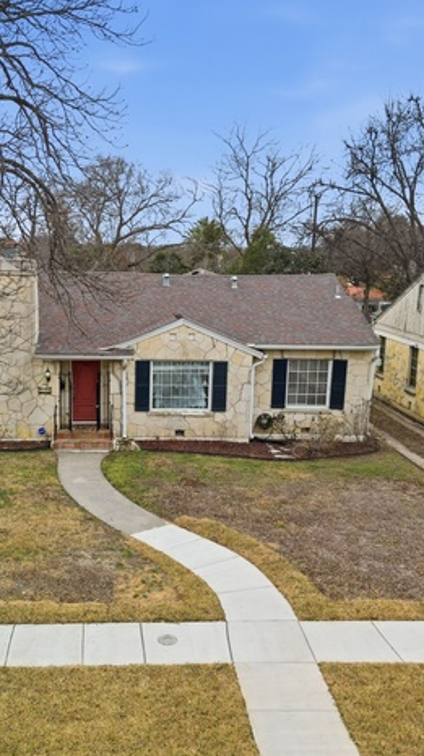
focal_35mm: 36
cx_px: 158
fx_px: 721
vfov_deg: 55.3
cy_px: 371
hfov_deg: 32.6
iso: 130
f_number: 1.7
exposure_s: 1/160
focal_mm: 6.7
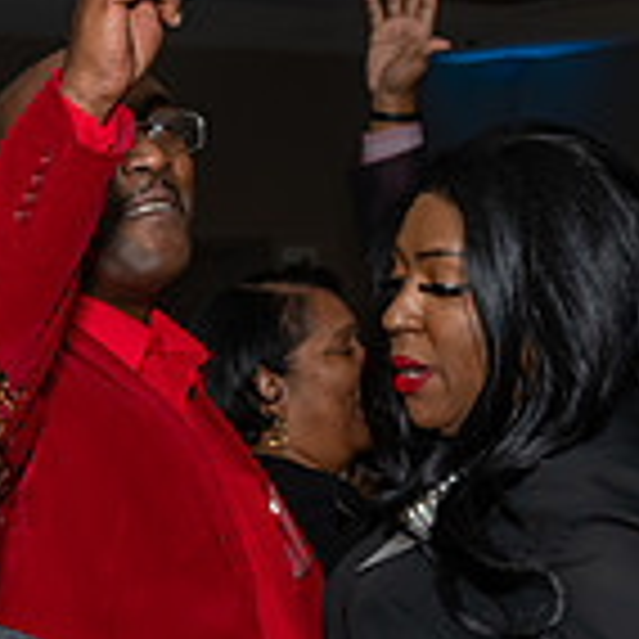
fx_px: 2757
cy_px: 673
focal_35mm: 132
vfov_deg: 13.0
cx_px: -457
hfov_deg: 12.3
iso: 400
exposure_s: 1/250
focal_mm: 24
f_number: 6.3
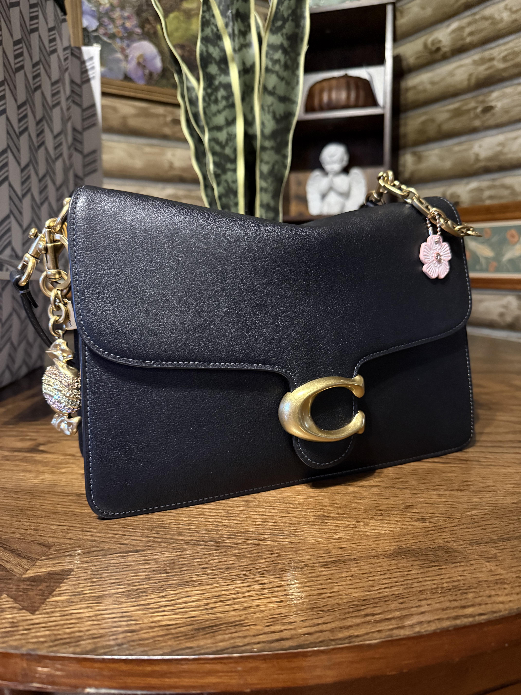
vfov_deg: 71.6
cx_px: 260
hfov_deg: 56.8
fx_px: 482
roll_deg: +0.7
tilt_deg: -9.3
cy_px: 348
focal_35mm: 24
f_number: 1.78
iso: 1000
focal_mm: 6.76
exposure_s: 1/30
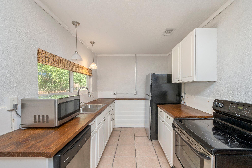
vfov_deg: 77.2
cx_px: 126
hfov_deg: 100.4
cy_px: 84
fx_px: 105
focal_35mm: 15
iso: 400
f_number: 9
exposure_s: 1/30
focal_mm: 15
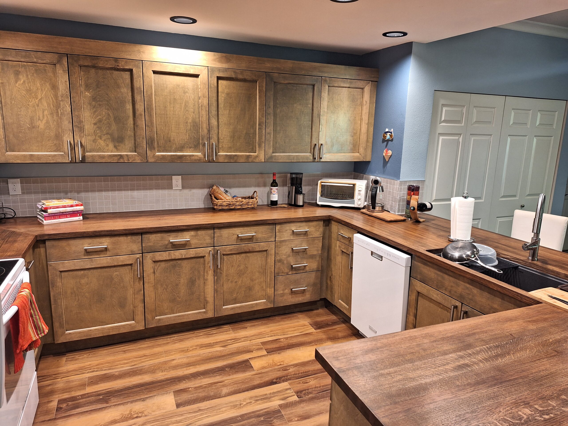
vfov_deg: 58.9
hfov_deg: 73.9
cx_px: 284
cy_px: 213
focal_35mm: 23
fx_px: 377
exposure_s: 1/40
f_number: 1.8
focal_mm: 5.54
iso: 160
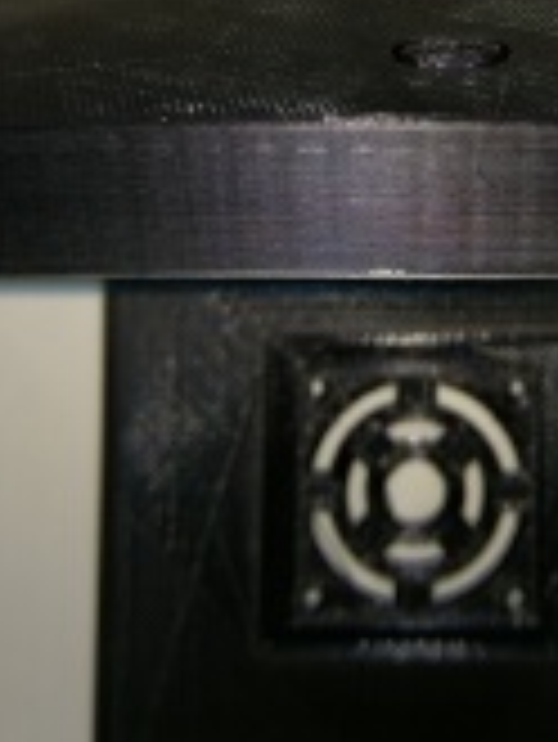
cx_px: 446
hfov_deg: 23.0
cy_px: 94
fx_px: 1352
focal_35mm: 63
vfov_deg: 29.6
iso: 100
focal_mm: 4.58
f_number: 1.8
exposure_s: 1/125
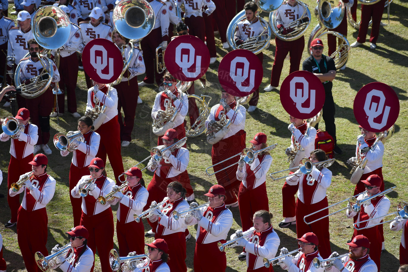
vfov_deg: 7.5
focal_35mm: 183
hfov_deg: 11.2
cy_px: 136
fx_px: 2074
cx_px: 204
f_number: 5.6
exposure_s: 1/500
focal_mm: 122
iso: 100
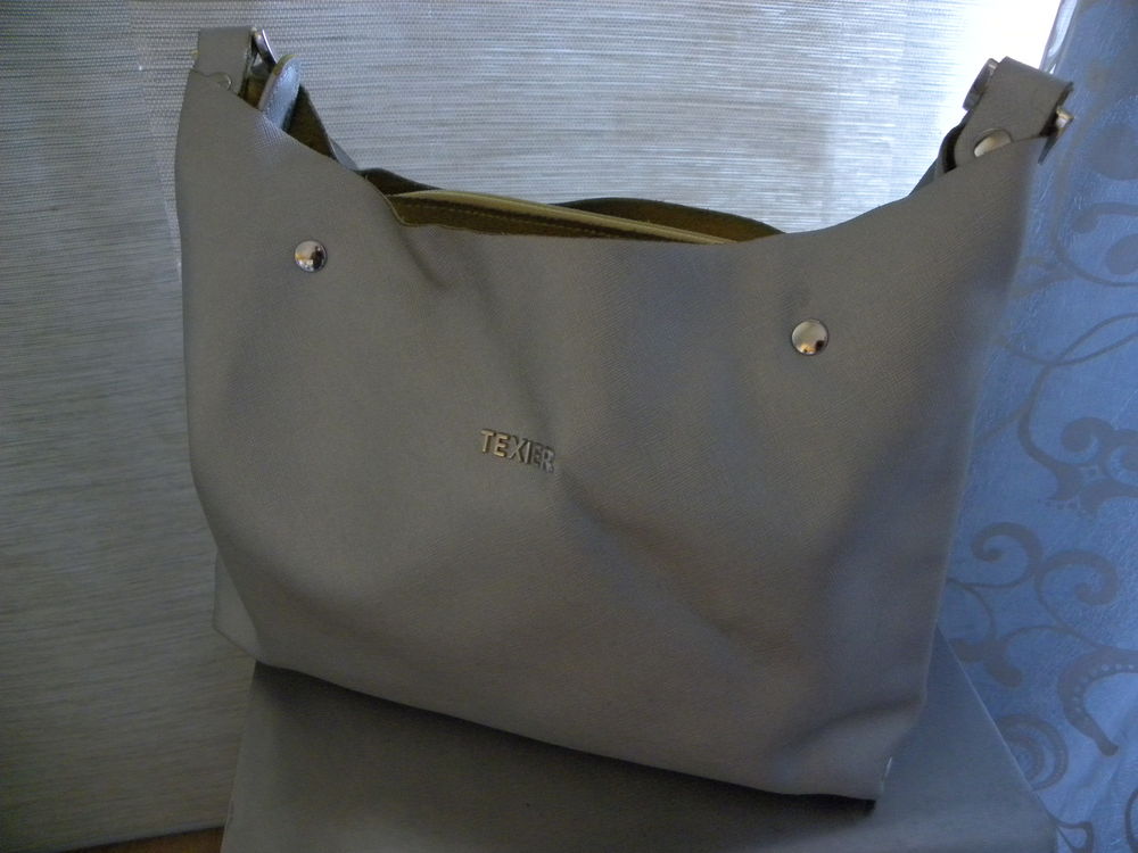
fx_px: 855
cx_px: 569
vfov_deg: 53.1
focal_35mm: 26
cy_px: 426
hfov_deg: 67.3
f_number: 2.8
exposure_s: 1/33
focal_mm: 4.6
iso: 400
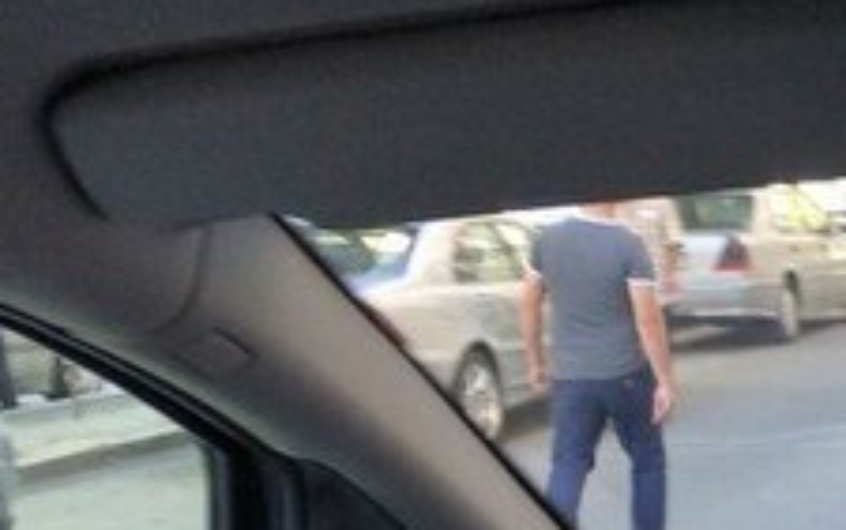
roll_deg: +3.3
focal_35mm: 90
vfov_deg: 13.7
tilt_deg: -15.9
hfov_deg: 20.4
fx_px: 2077
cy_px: 772
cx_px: 1184
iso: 32
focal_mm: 4.15
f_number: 2.2
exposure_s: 1/33
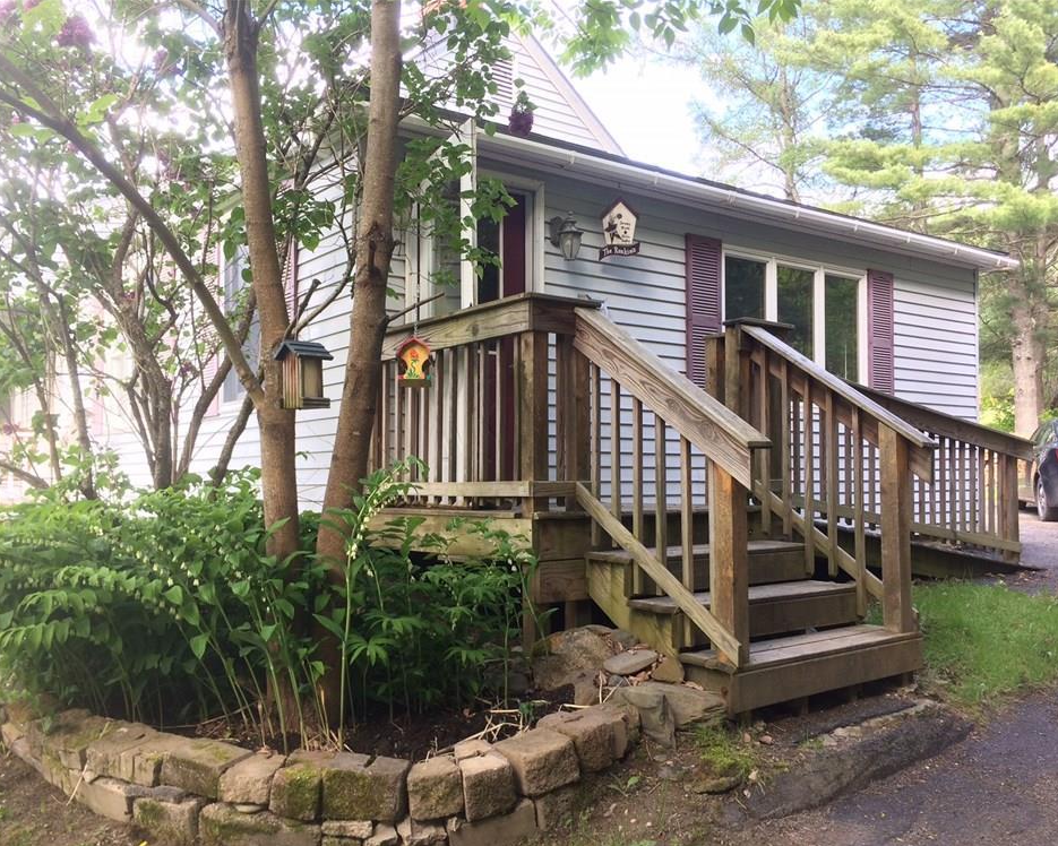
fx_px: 971
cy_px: 433
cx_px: 502
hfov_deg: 57.2
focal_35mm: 31
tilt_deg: +3.4
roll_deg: +0.8
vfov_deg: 47.1
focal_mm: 4.15
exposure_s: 1/60
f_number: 2.2
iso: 40
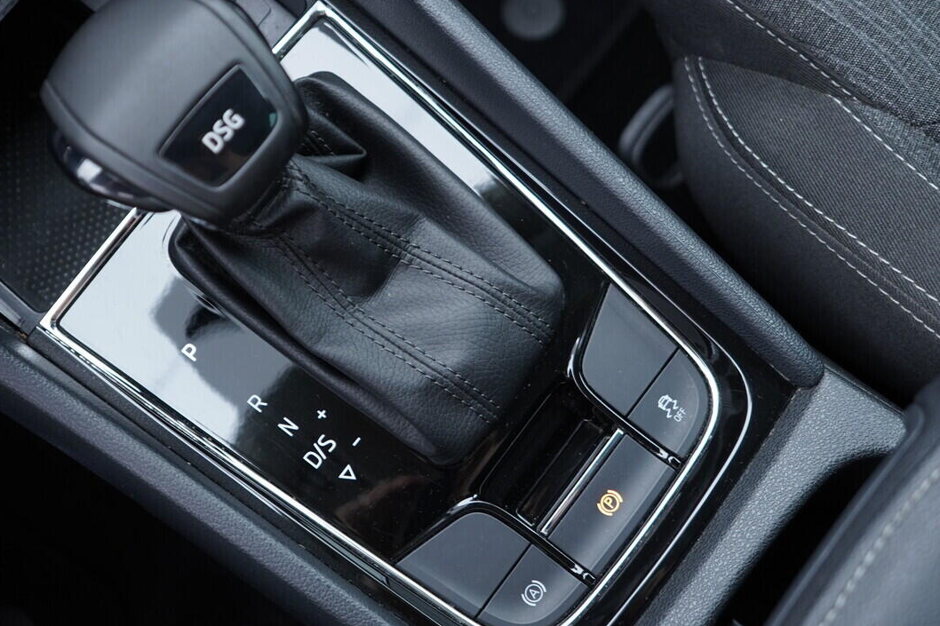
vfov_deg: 27.5
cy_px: 265
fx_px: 1279
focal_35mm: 49
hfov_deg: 40.2
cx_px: 375
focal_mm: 24
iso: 320
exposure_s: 1/40
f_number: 2.8
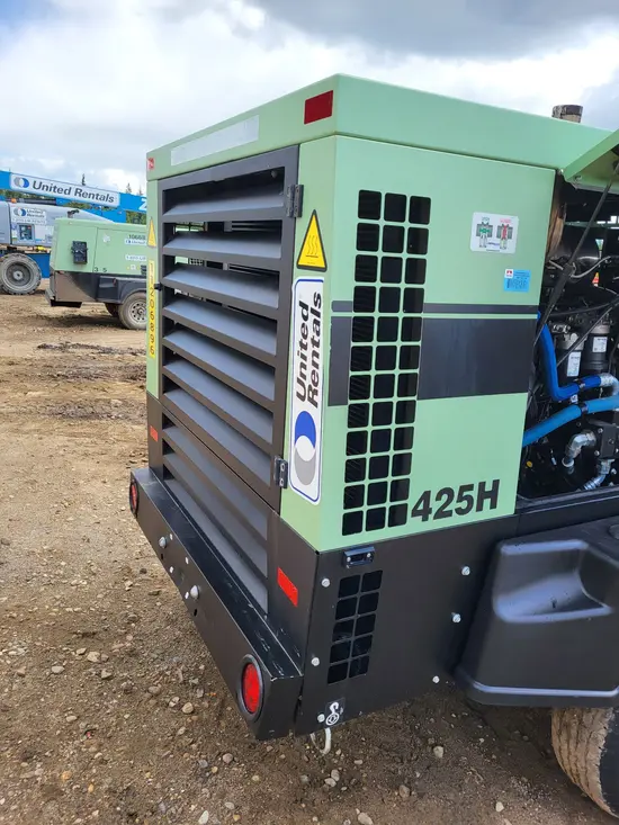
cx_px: 310
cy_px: 412
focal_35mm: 26
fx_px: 620
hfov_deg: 53.1
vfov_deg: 67.3
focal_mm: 5.4
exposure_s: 1/1024
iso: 40
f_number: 1.8
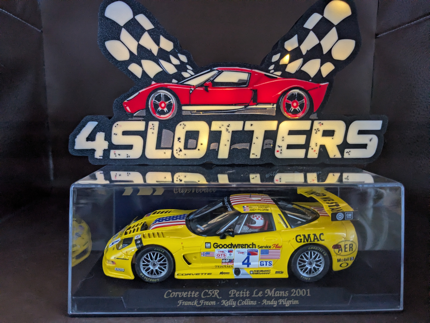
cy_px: 162
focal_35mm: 27
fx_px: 335
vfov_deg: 51.4
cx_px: 215
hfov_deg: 65.3
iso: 230
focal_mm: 4.38
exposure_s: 1/99.9
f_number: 1.73
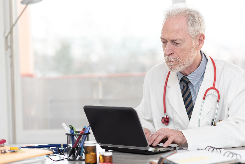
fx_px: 660
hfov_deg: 21.0
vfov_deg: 14.1
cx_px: 132
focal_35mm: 97
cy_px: 87
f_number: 2.5
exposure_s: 1/200
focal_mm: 85
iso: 160
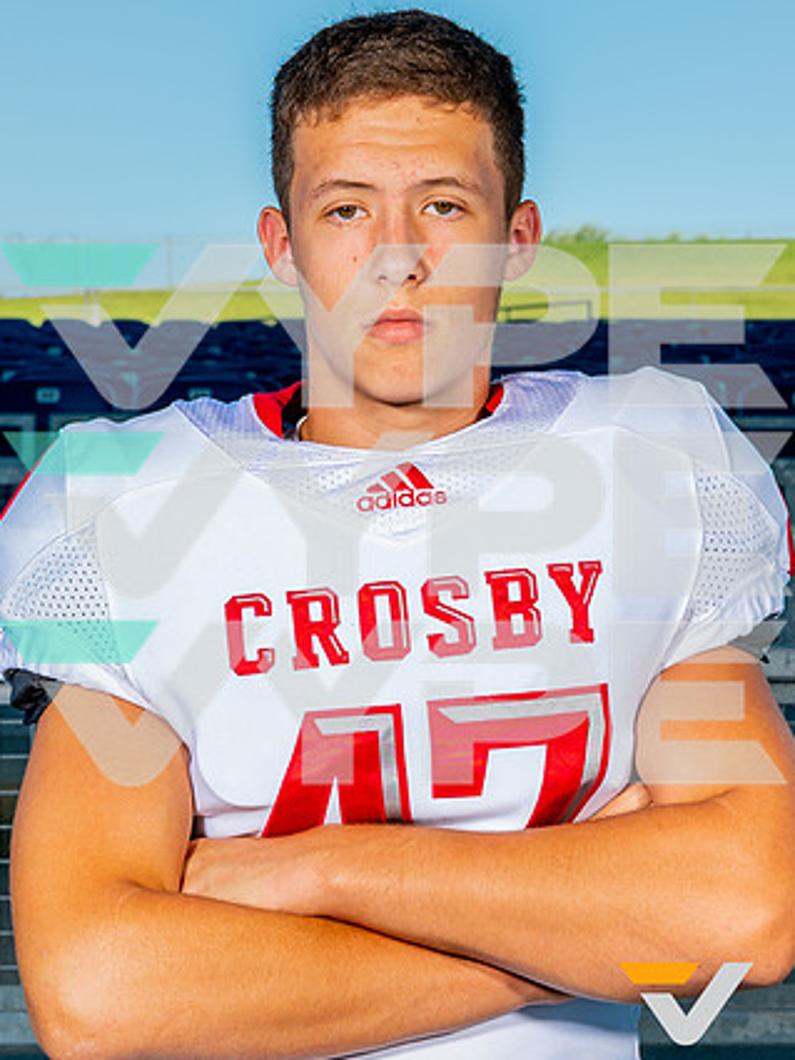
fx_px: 2755
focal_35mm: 90
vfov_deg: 21.8
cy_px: 558
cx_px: 414
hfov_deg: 16.4
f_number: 8
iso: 100
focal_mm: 48
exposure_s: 1/125
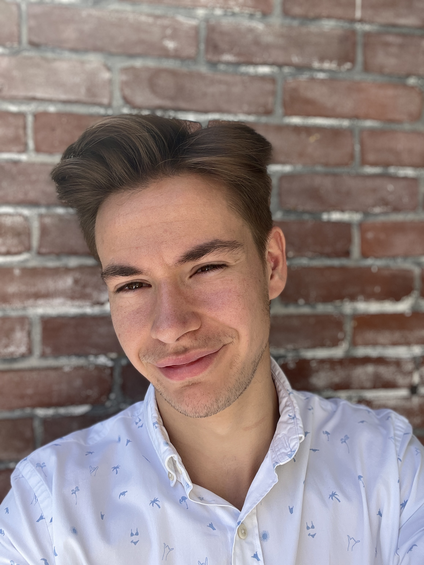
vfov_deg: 60.0
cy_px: 282
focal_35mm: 30
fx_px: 490
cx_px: 212
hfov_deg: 46.8
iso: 32
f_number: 2.2
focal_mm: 2.71
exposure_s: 1/266
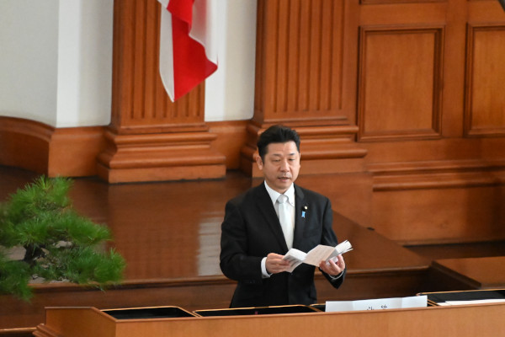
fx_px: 6312
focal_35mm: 450
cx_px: 252
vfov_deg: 3.1
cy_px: 168
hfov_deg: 4.6
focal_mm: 300
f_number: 6.3
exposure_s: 1/500
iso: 20000
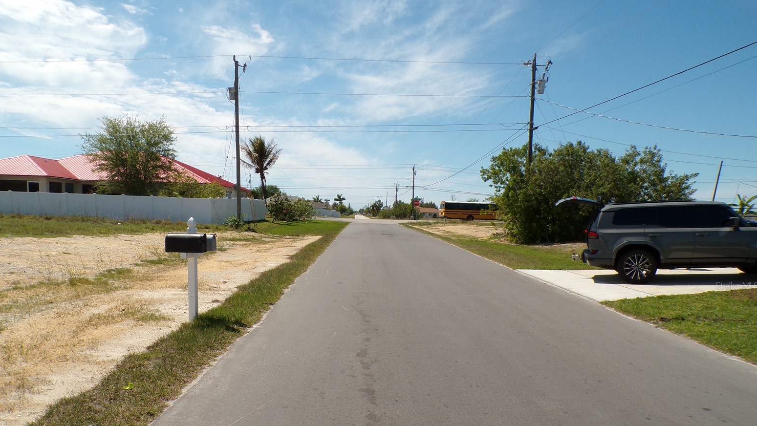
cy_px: 285
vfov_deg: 42.3
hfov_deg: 69.8
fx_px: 542
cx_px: 370
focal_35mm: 27
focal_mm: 4.3
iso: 100
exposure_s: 1/600
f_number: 5.8
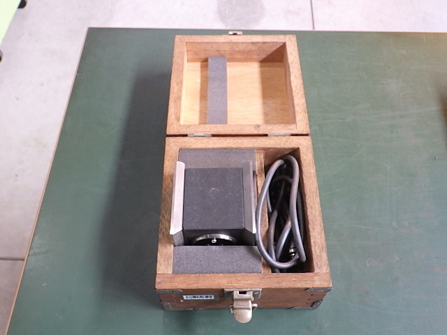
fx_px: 439
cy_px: 168
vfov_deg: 41.8
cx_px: 224
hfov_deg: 54.0
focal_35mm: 34
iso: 320
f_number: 3.8
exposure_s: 1/50
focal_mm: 6.1
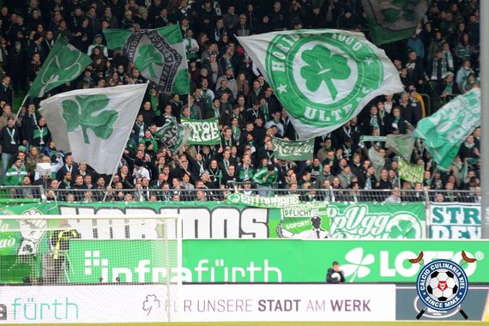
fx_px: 4075
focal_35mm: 300
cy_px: 163
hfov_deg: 6.9
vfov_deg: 4.6
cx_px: 244
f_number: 3.5
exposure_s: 1/500
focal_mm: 200
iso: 1000
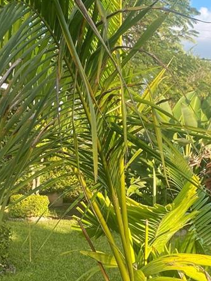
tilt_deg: -5.3
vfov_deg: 26.9
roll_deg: +0.2
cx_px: 61
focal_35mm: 71
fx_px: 576
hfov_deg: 20.6
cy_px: 225
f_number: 1.8
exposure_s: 1/633
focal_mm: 4.25
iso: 32
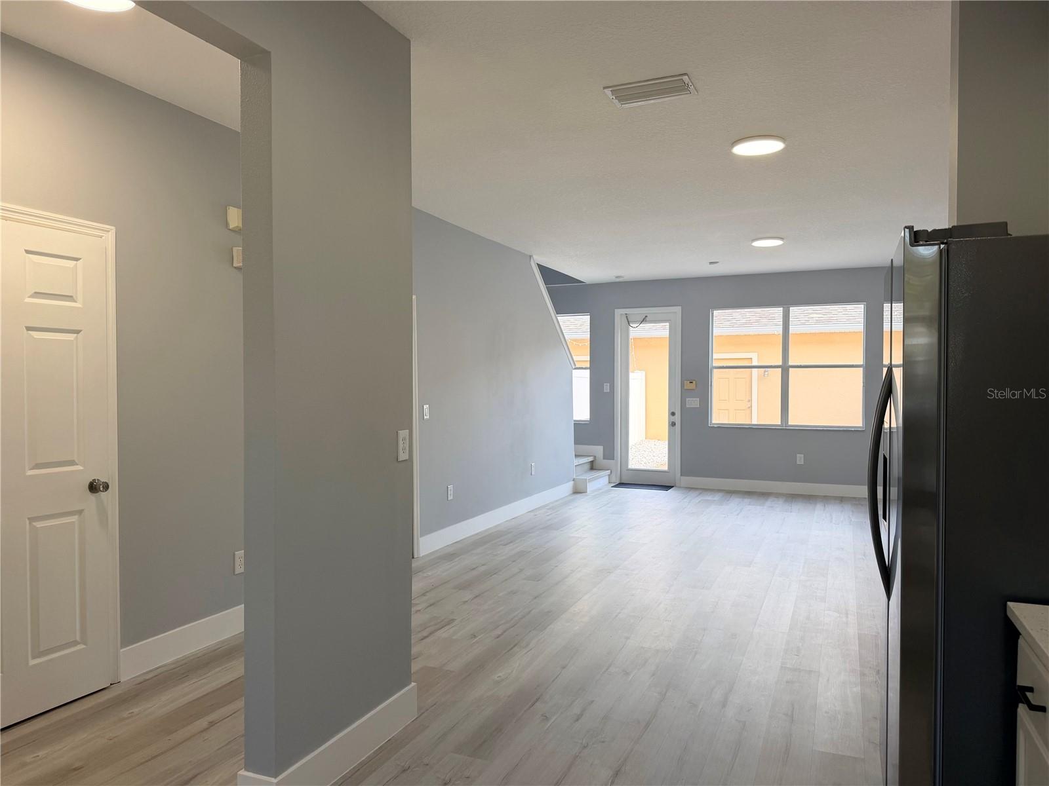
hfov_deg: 71.6
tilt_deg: +0.0
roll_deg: +0.3
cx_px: 524
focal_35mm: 24
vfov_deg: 56.8
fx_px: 727
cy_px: 393
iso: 80
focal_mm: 6.76
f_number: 1.78
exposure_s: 1/259
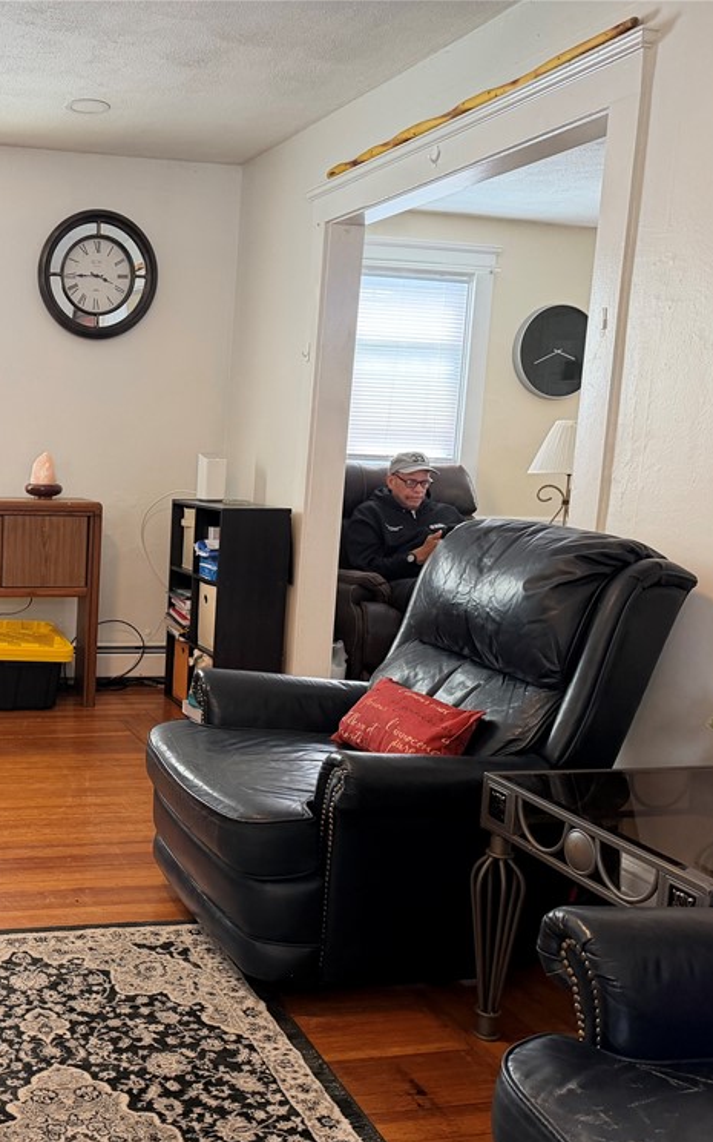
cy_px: 588
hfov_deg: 34.0
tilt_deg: -8.1
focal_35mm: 35
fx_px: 1088
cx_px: 49
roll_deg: -1.7
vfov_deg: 55.3
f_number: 1.78
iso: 250
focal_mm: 6.76
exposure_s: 1/60
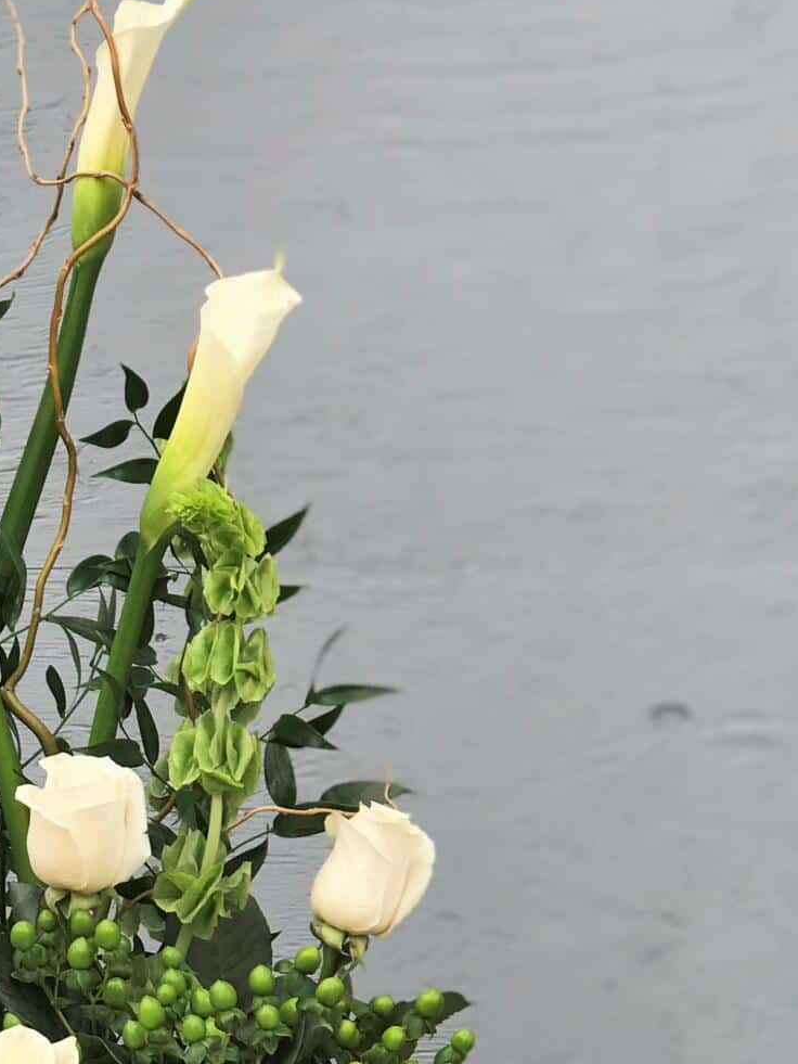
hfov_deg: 12.3
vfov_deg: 16.3
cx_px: 46
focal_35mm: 119
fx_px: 3657
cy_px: 960
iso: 20
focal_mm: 6.6
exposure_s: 1/120
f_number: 2.8
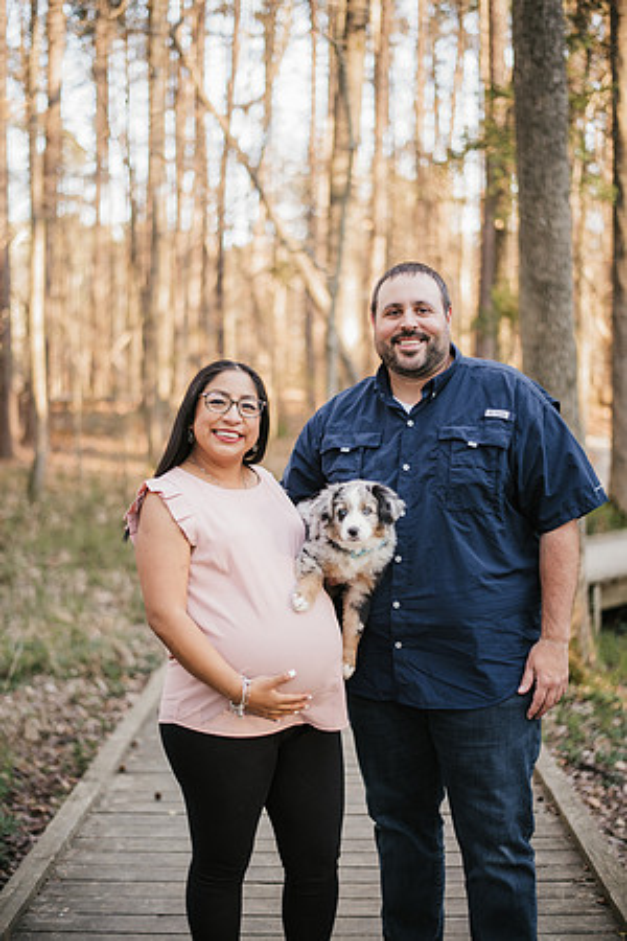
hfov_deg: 27.0
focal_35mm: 50
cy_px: 470
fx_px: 1306
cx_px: 314
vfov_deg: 39.6
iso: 400
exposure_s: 1/250
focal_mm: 50
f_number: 1.8
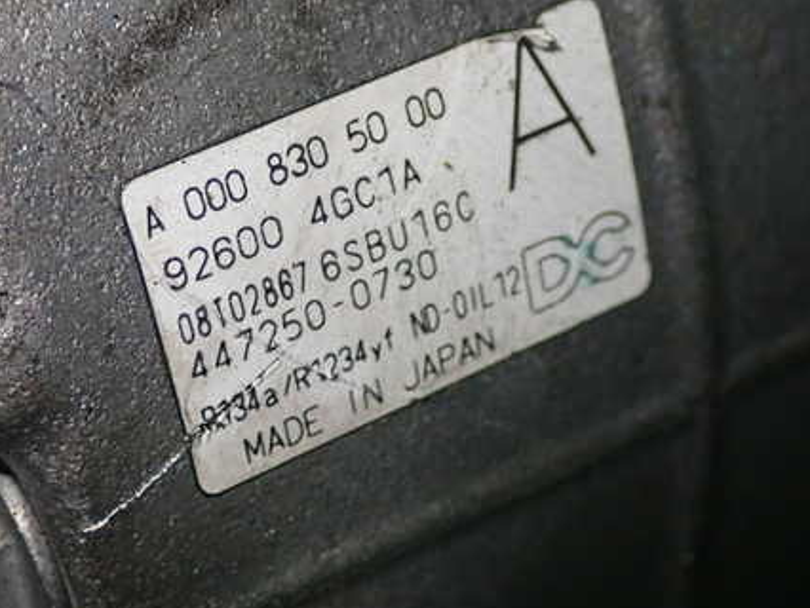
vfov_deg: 14.8
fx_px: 2341
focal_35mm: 100
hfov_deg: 19.6
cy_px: 274
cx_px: 352
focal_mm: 12.73
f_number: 3.9
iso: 500
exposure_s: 1/60
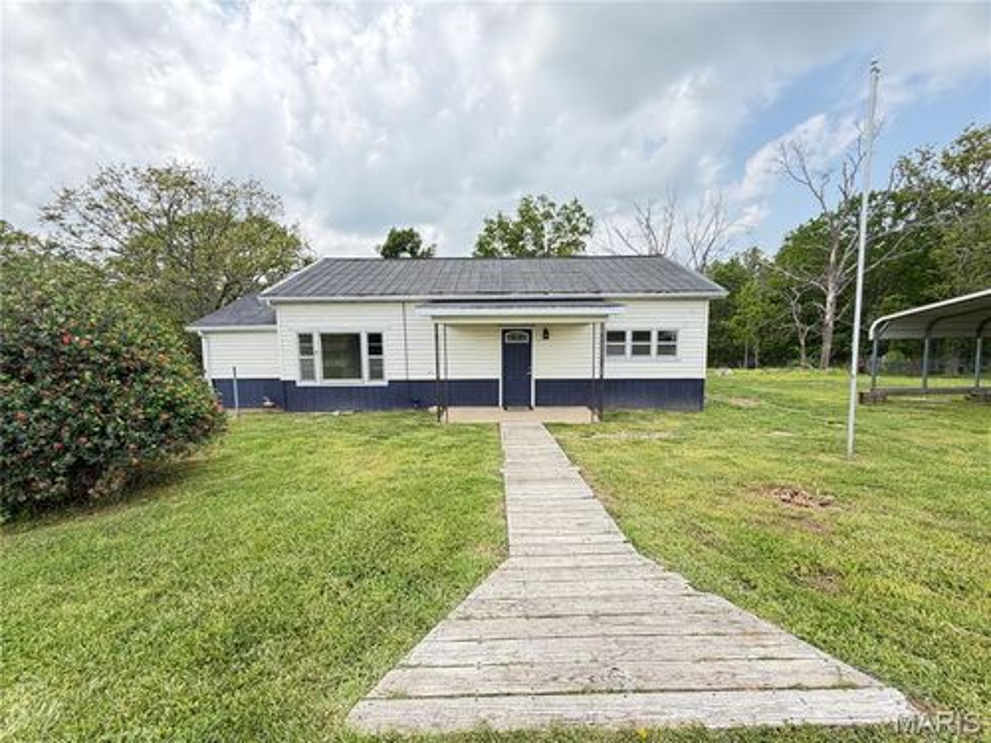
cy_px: 372
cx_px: 496
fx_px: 401
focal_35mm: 14
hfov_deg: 102.1
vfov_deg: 85.7
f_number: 2.2
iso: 50
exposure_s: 1/280
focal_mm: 2.22
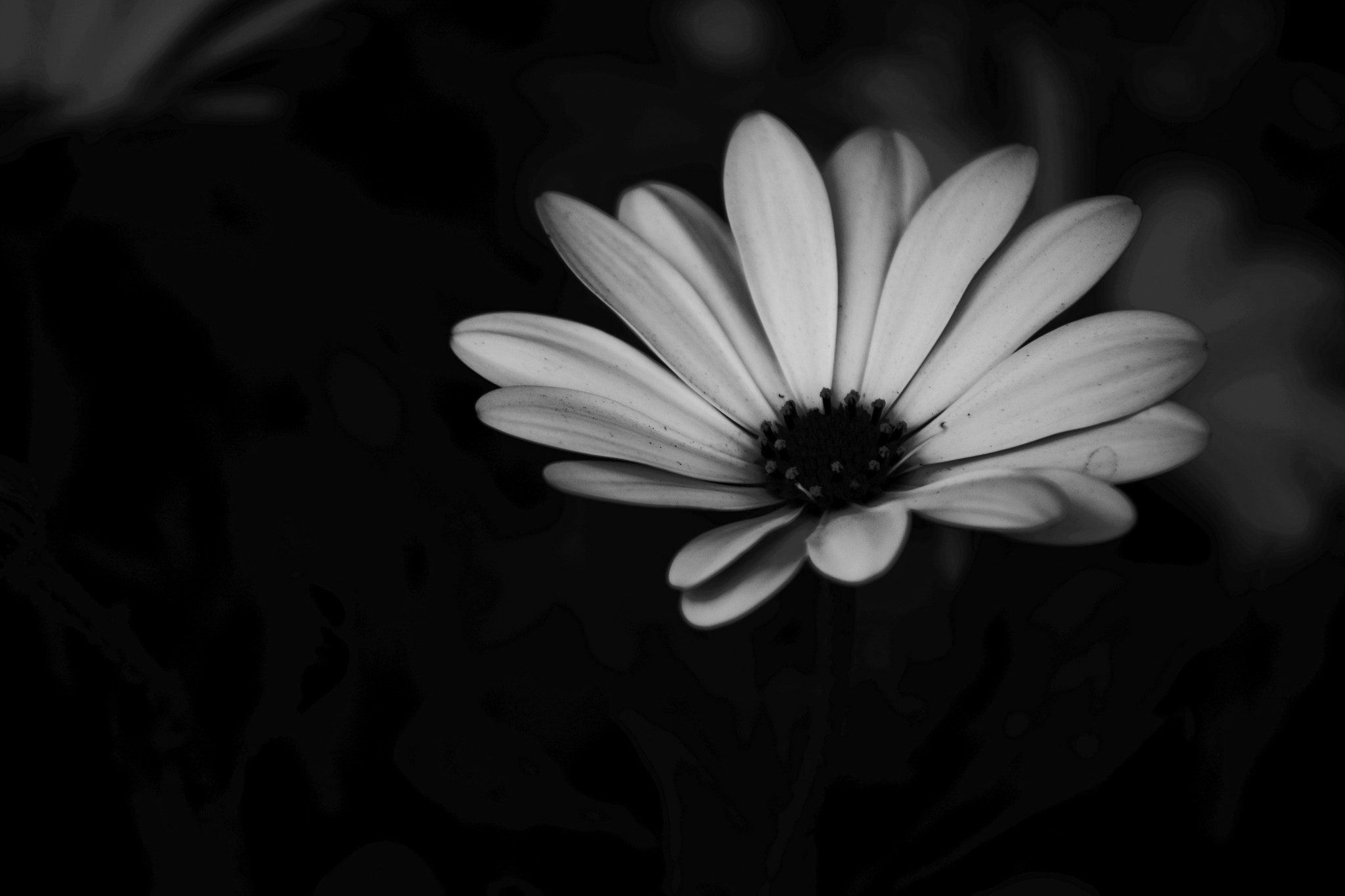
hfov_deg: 6.9
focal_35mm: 300
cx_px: 672
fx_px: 11207
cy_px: 448
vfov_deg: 4.6
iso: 100
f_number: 5.6
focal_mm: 200
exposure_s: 1/250
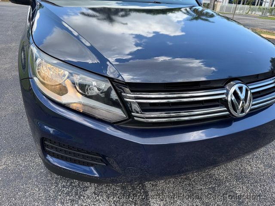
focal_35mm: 24
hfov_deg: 71.6
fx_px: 191
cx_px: 138
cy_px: 103
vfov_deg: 56.8
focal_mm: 6.76
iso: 80
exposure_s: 1/943
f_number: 1.78
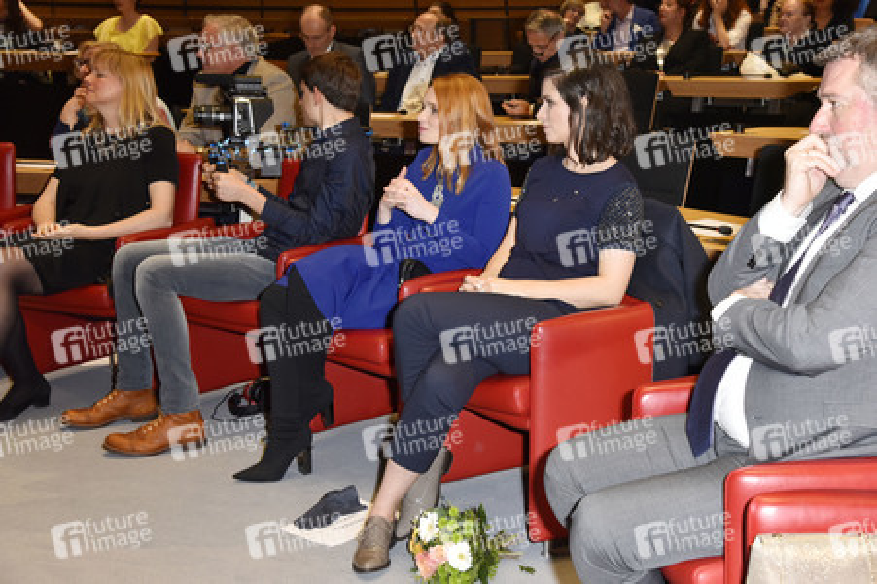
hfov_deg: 39.6
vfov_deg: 27.0
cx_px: 438
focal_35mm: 50
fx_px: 1217
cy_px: 292
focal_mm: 50
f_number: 6.3
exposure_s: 1/125
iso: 2000
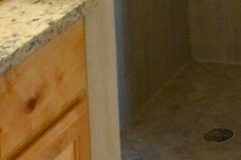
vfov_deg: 8.1
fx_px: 1029
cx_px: 301
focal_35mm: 154
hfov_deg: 13.0
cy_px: -249
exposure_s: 1/60
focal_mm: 13
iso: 800
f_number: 4
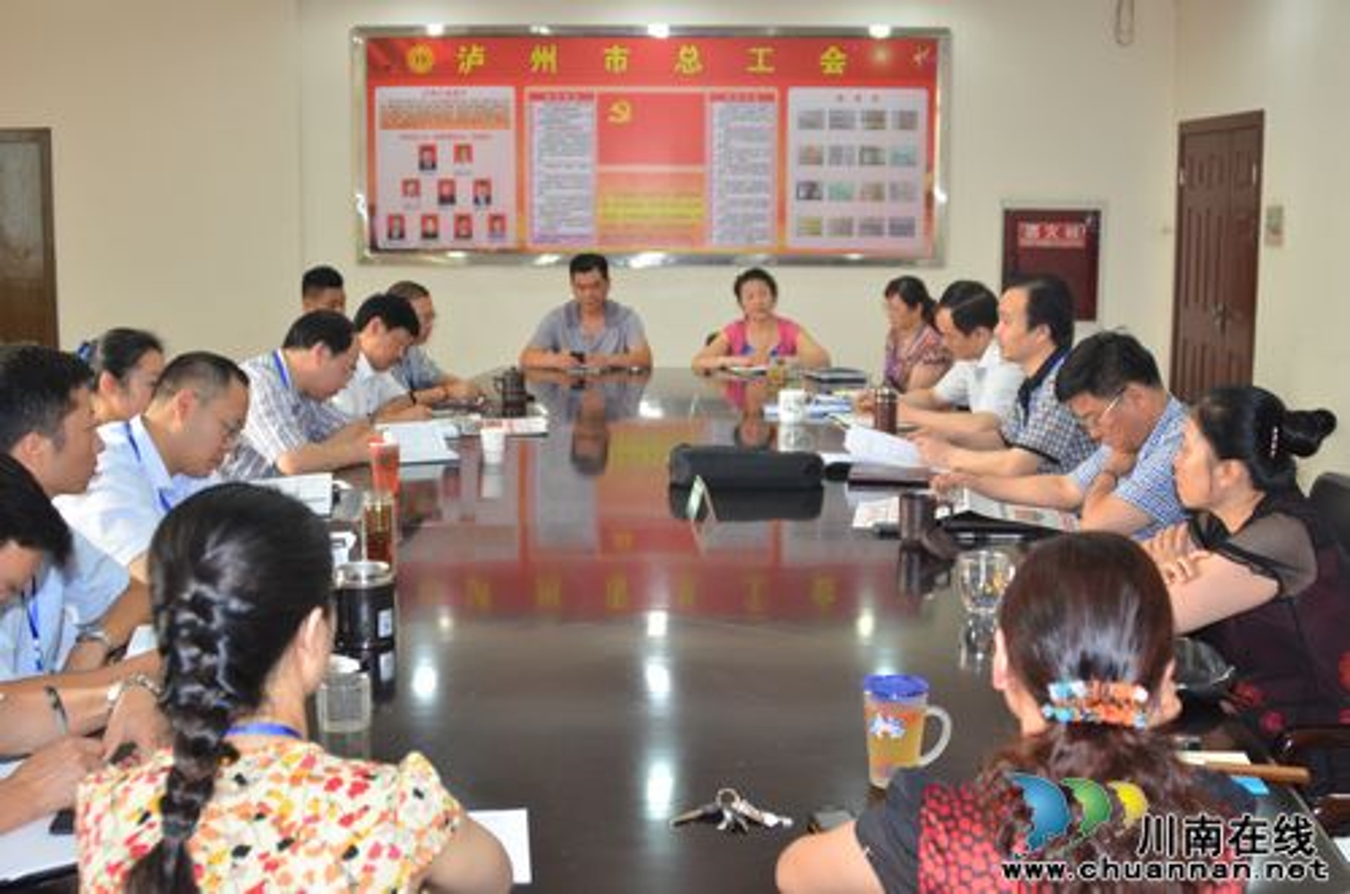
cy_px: 447
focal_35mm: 42
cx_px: 675
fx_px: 1571
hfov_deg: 46.5
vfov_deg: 31.7
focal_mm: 28
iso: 800
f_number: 3.5
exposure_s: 1/60
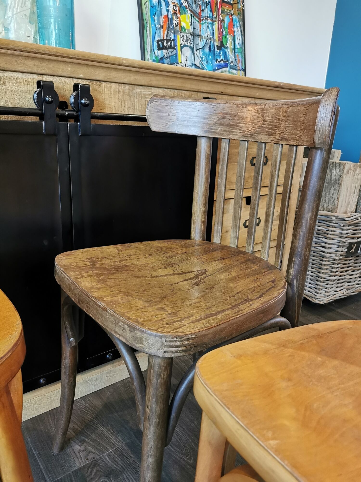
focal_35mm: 27
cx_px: 180
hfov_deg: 51.4
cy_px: 241
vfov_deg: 65.3
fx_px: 375
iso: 320
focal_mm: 5.58
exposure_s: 1/50
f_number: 1.8
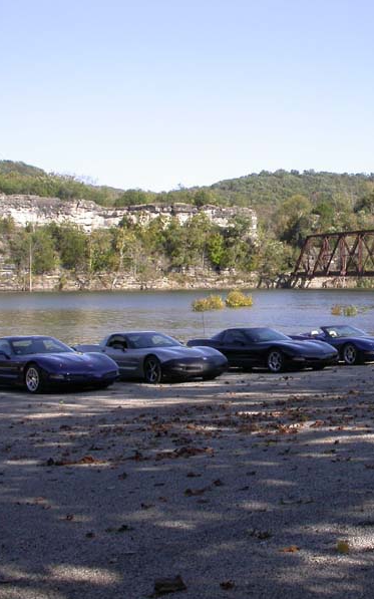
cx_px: 316
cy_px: 300
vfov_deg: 37.5
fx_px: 881
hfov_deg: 23.5
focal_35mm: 54
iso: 100
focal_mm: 7.85
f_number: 6
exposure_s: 1/250
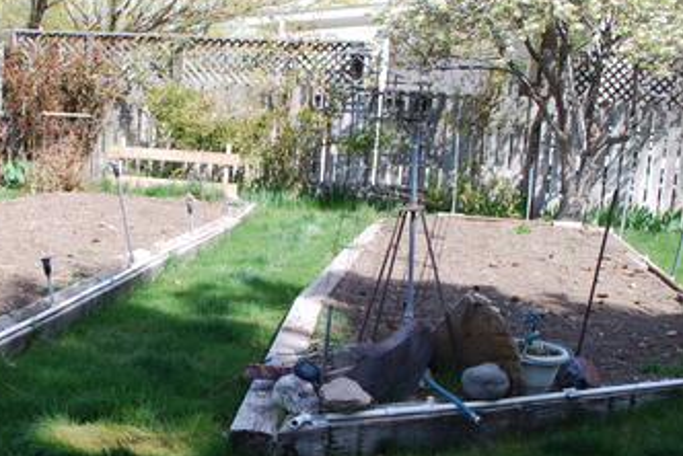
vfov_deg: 26.0
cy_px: 279
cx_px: 200
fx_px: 987
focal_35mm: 52
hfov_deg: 37.5
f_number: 6.3
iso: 100
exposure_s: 1/160
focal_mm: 18
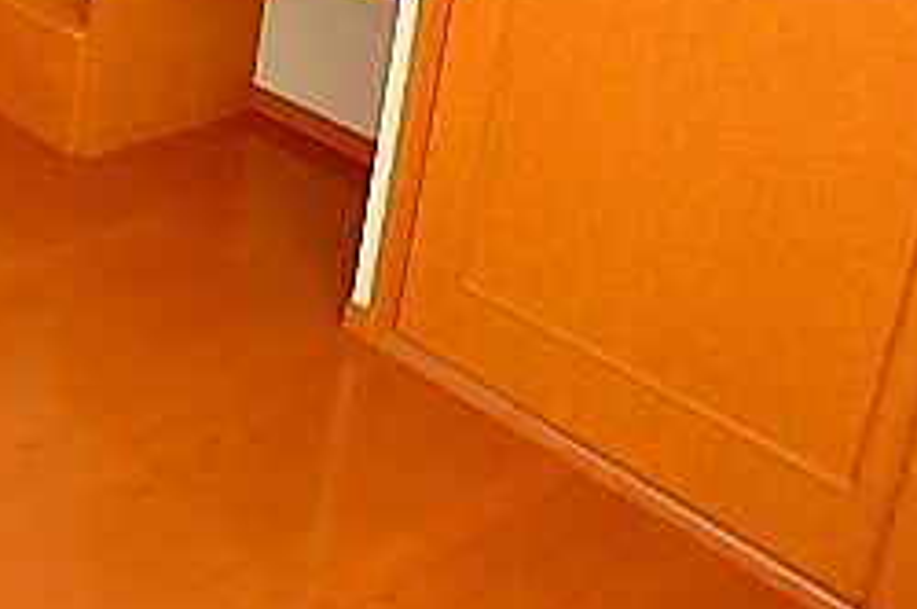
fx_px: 1425
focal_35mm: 56
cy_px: -114
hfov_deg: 30.7
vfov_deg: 22.3
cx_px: -161
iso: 200
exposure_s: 1/60
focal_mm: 3.7
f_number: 3.5
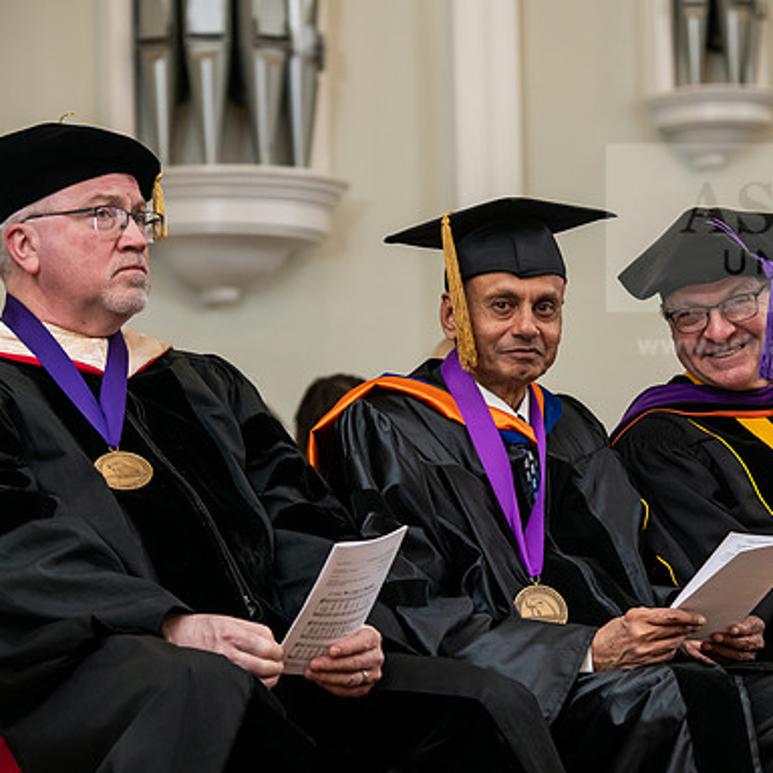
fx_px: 3764
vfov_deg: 11.7
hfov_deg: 11.7
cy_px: 388
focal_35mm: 149
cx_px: 546
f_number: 5
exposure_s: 1/200
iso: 1600
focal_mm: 116
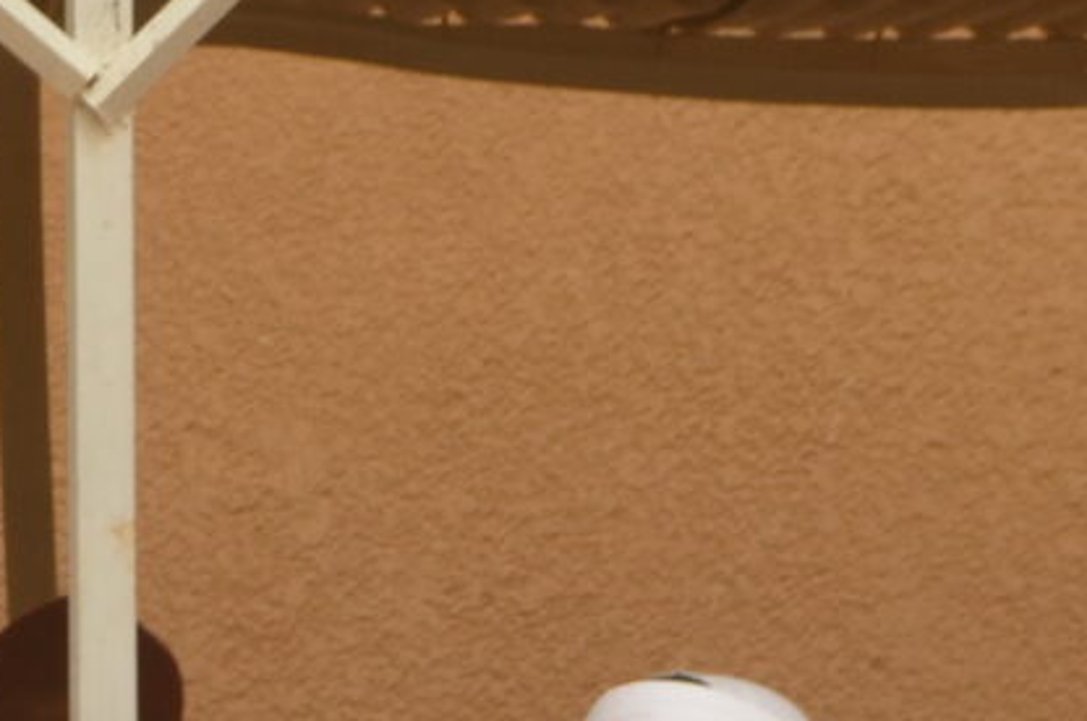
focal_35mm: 406
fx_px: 12240
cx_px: -1712
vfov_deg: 3.3
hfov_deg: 4.9
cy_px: 1557
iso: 180
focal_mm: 44
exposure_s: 1/250
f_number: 8
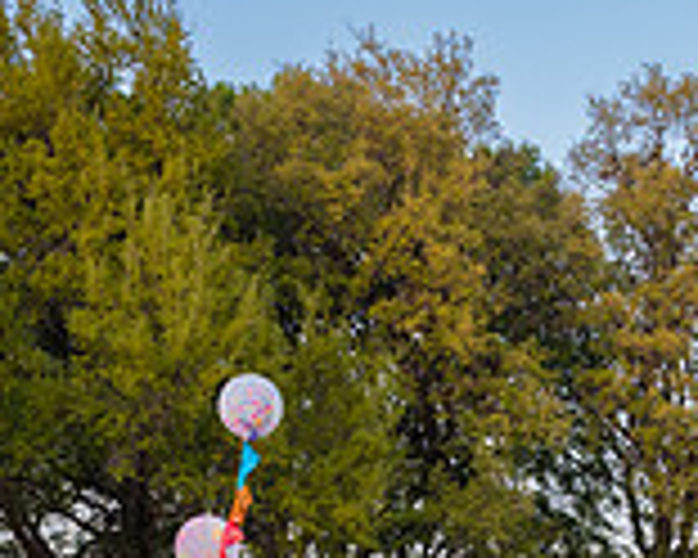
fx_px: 1735
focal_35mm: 84
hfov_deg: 22.4
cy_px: 711
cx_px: 585
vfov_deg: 17.3
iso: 1250
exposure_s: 1/320
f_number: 4
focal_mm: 24
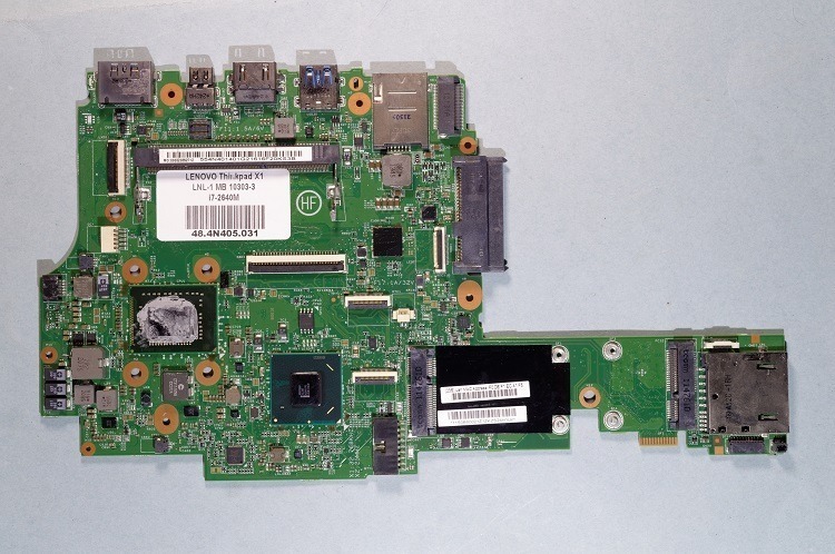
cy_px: 277
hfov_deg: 42.4
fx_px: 1077
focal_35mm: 46
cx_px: 418
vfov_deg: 28.9
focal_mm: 31
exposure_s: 1/6
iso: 100
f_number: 8
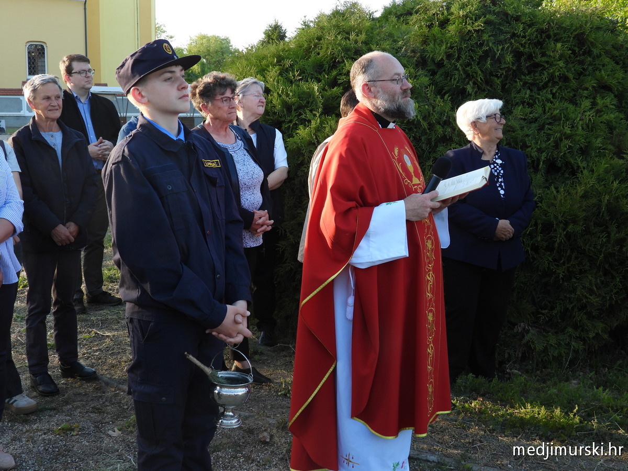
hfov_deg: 40.4
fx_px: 853
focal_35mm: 47
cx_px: 314
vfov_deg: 30.9
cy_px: 236
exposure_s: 1/125
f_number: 3.2
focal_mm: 8.5
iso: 100
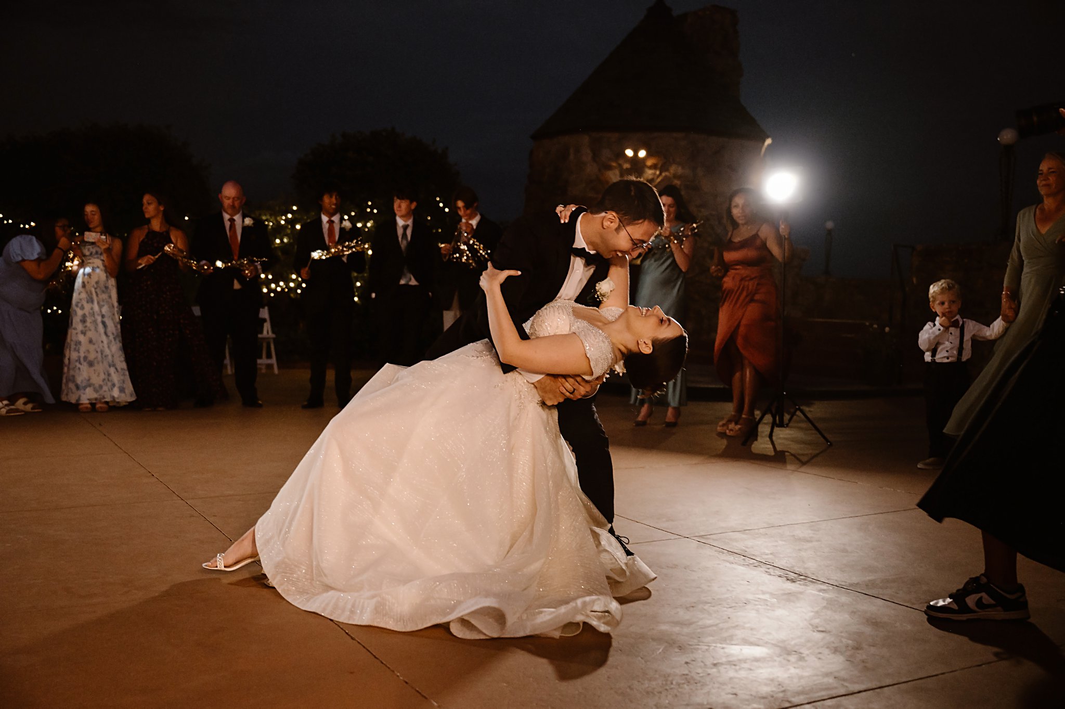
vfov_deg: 36.8
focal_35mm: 36
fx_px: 1064
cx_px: 532
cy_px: 354
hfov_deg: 53.2
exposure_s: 1/125
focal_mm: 36
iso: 2500
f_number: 2.8
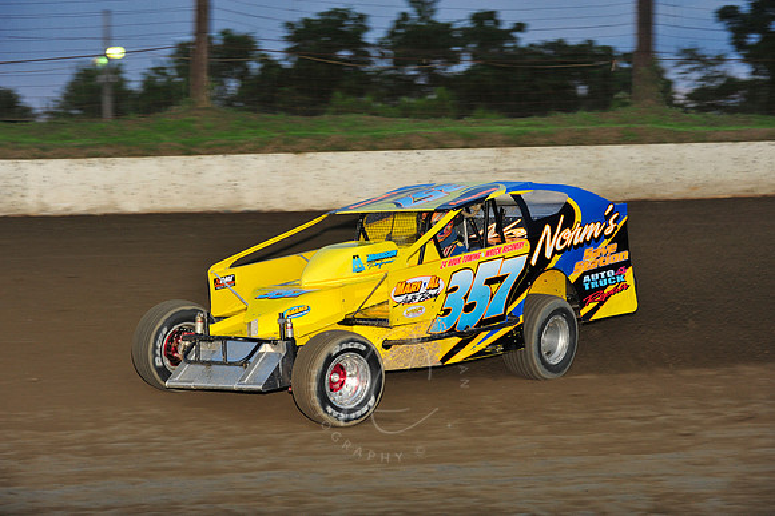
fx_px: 2259
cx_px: 388
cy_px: 258
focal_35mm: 105
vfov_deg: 13.0
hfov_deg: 19.5
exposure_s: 1/320
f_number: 6.3
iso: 640
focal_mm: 105
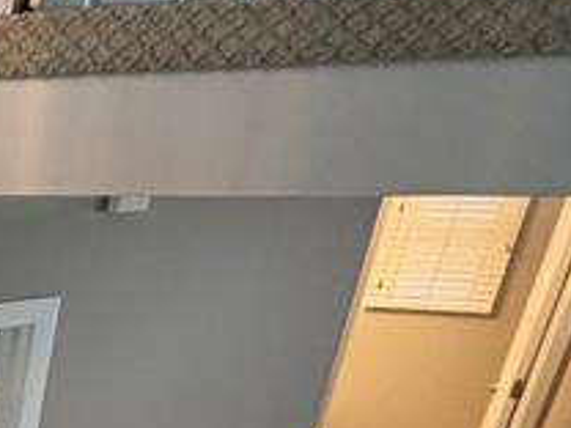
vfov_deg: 18.1
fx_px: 1138
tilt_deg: -29.4
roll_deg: +4.3
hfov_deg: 20.2
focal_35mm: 69
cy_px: 708
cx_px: -458
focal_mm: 2.22
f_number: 2.2
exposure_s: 1/60
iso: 160
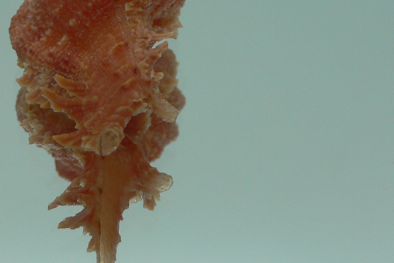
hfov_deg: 32.0
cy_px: 38
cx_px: 116
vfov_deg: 21.5
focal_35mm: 62
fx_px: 678
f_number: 2.8
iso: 80
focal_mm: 4.6
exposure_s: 1/60
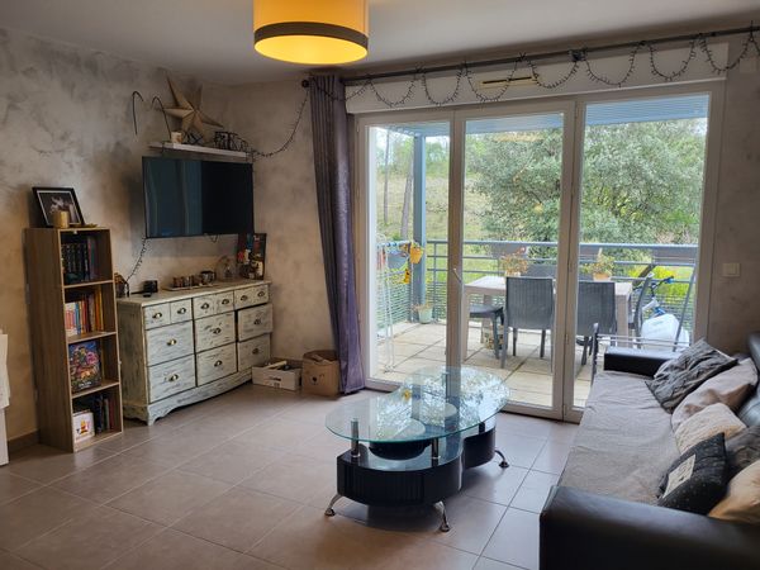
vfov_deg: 53.1
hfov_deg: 67.3
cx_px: 380
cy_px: 285
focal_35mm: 26
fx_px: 571
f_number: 1.8
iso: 125
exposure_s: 1/100
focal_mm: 5.4
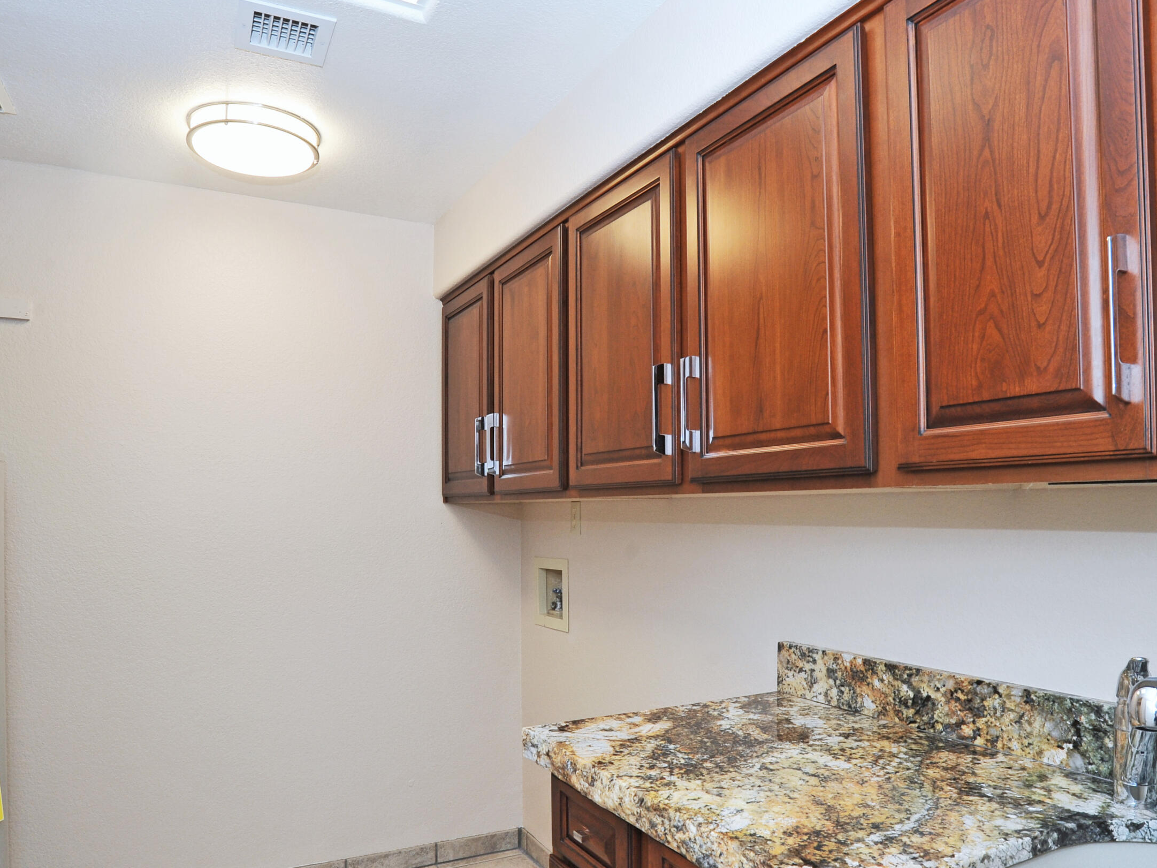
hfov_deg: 71.5
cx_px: 618
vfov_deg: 56.7
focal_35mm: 24
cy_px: 473
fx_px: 802
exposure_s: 1/30
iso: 800
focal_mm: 18
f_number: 9
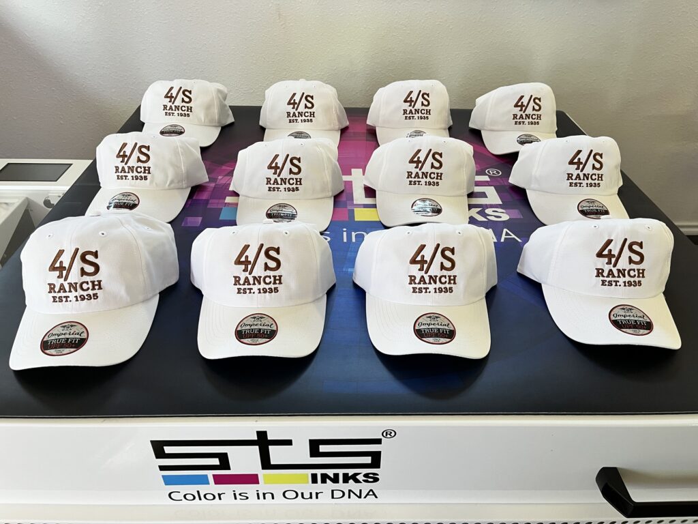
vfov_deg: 53.1
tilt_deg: -37.1
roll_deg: -1.8
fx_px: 524
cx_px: 349
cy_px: 262
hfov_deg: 67.3
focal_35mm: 26
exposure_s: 1/60
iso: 160
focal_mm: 5.1
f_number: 1.6
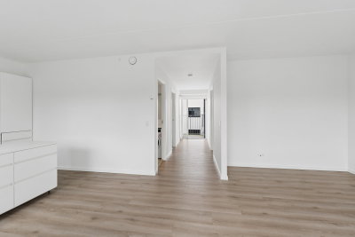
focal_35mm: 15
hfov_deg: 100.4
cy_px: 118
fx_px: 148
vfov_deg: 77.4
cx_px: 178
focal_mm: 10
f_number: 8
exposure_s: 1/50
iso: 200
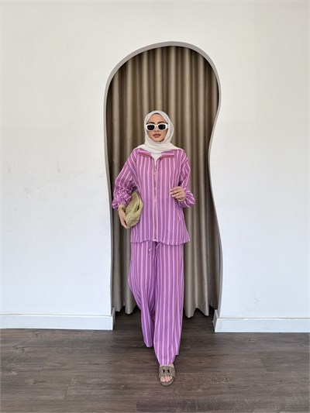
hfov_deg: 56.8
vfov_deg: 71.6
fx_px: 286
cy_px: 206
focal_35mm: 24
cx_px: 155
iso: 320
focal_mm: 6.76
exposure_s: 1/1156
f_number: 1.78
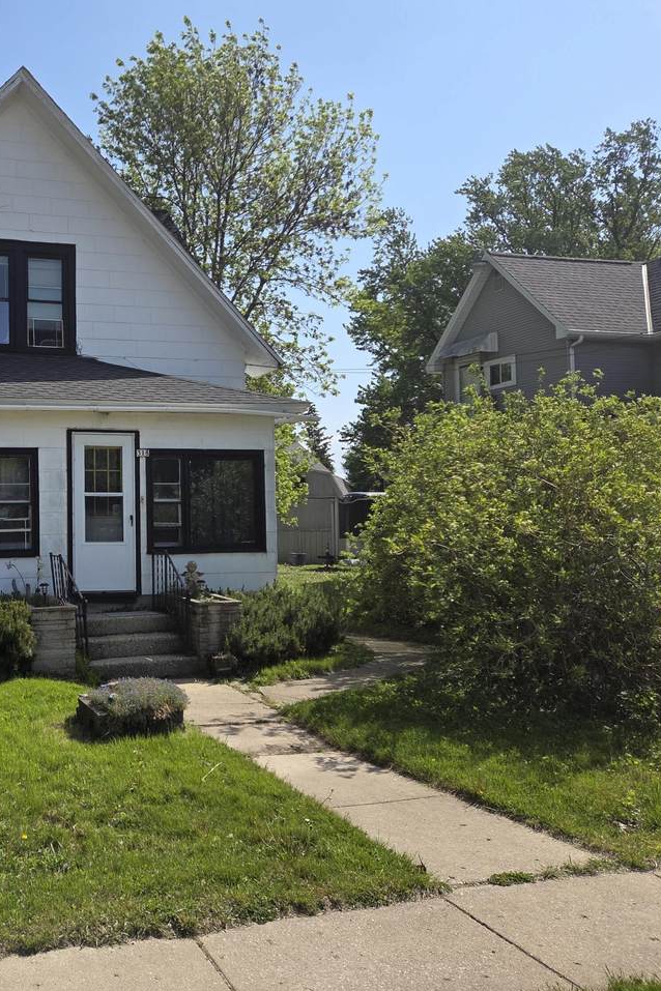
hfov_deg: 38.2
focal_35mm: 32
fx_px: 881
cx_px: 59
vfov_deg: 58.7
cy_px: 496
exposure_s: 1/5129
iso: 80
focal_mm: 5.4
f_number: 1.8
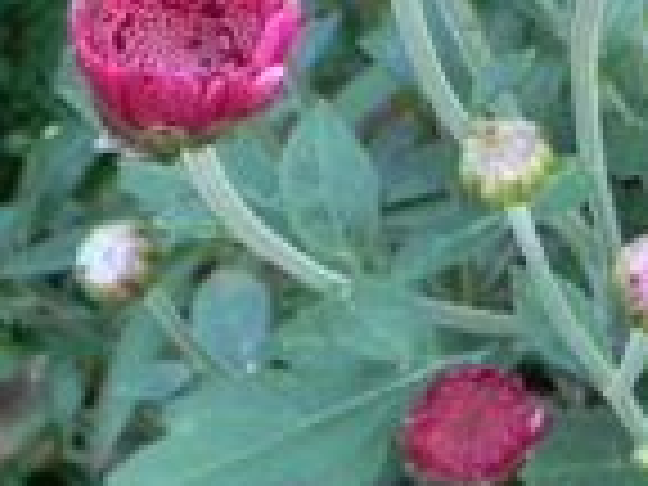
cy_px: -22
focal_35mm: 156
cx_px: 1292
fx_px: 2920
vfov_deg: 9.4
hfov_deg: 11.4
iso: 80
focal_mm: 5
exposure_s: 1/45.4
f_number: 3.5
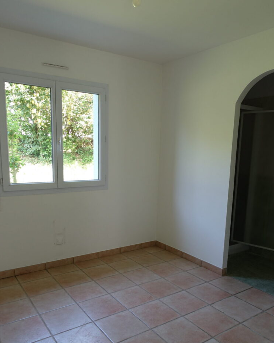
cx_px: 139
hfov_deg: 51.5
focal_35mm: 28
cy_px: 202
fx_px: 284
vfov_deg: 61.8
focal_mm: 8.8
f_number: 2.8
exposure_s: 1/30
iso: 125
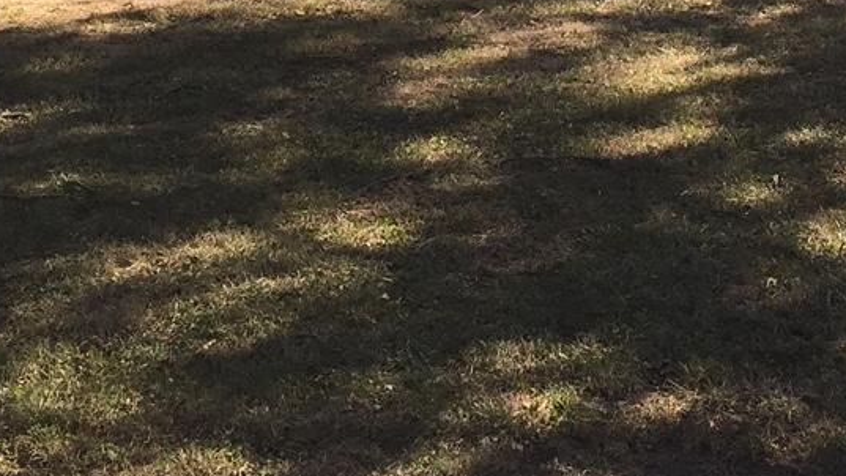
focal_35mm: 96
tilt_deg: +4.8
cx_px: 610
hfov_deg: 22.1
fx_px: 2153
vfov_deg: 11.4
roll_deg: -1.3
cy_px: -465
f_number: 2.2
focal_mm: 4.15
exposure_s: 1/590
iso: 32
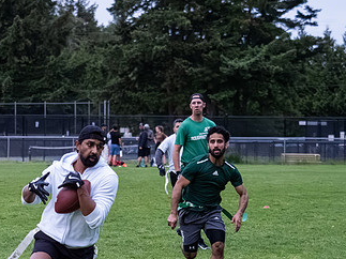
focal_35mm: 187
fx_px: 1868
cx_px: 82
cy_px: 201
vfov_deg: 7.9
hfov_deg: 10.6
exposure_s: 1/800
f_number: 2.8
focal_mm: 50
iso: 6400
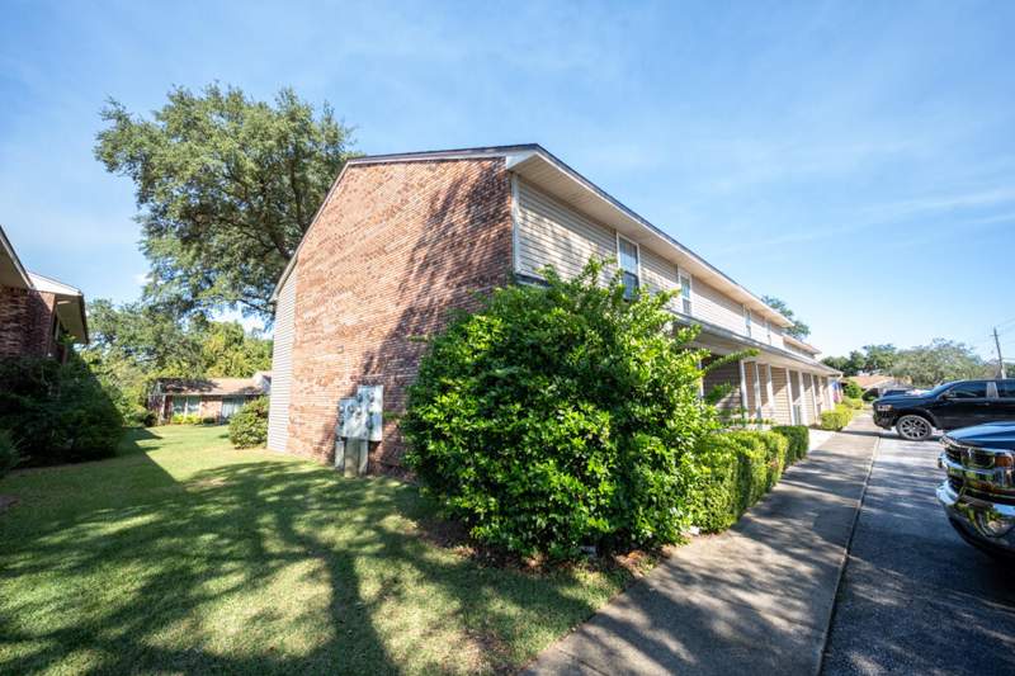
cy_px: 338
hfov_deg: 104.3
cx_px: 508
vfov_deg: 81.2
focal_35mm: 14
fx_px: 395
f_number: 10
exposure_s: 1/80
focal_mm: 14
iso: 250
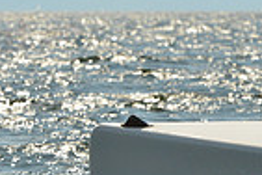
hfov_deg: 3.2
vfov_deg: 2.2
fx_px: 4636
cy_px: 126
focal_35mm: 637
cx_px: 180
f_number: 9
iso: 1000
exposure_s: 1/1600
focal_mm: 155
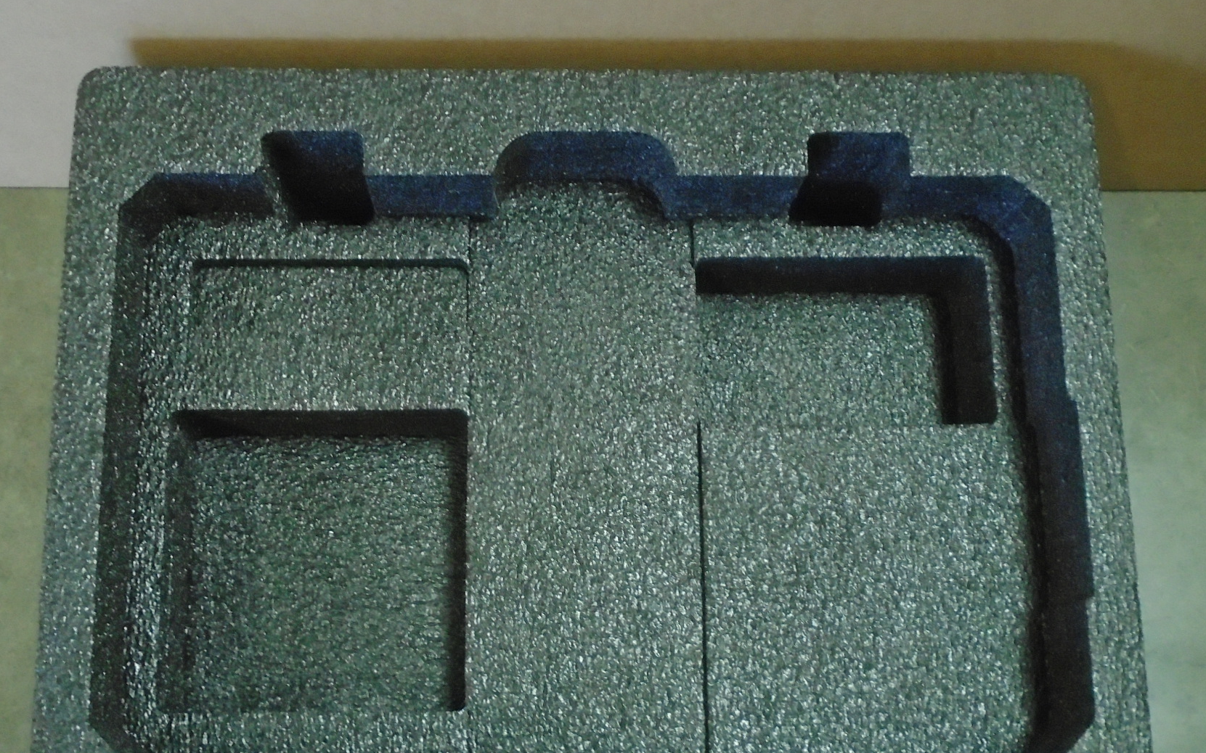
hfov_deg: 46.2
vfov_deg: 29.8
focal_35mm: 43
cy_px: 429
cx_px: 545
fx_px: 1413
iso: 320
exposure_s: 1/30
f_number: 3.2
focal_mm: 4.6
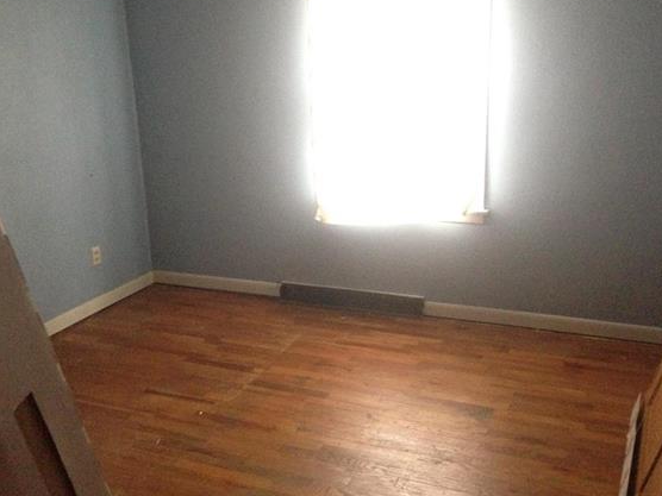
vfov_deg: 37.7
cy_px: 230
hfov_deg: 49.0
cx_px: 323
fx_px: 727
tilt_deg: -15.6
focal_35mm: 38
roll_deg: +1.3
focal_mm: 4.12
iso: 800
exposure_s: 1/15
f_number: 2.4
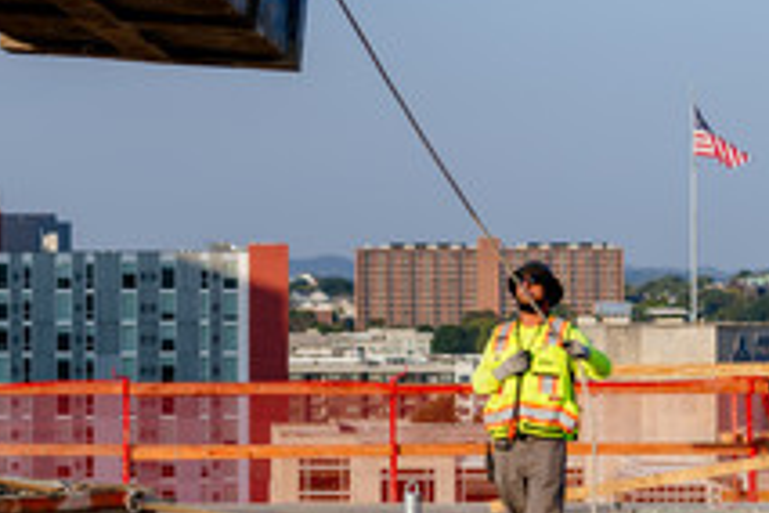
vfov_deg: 9.3
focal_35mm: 147
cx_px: 125
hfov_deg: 13.9
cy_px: 107
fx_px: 3140
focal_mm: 66
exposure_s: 1/1000
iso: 200
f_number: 4
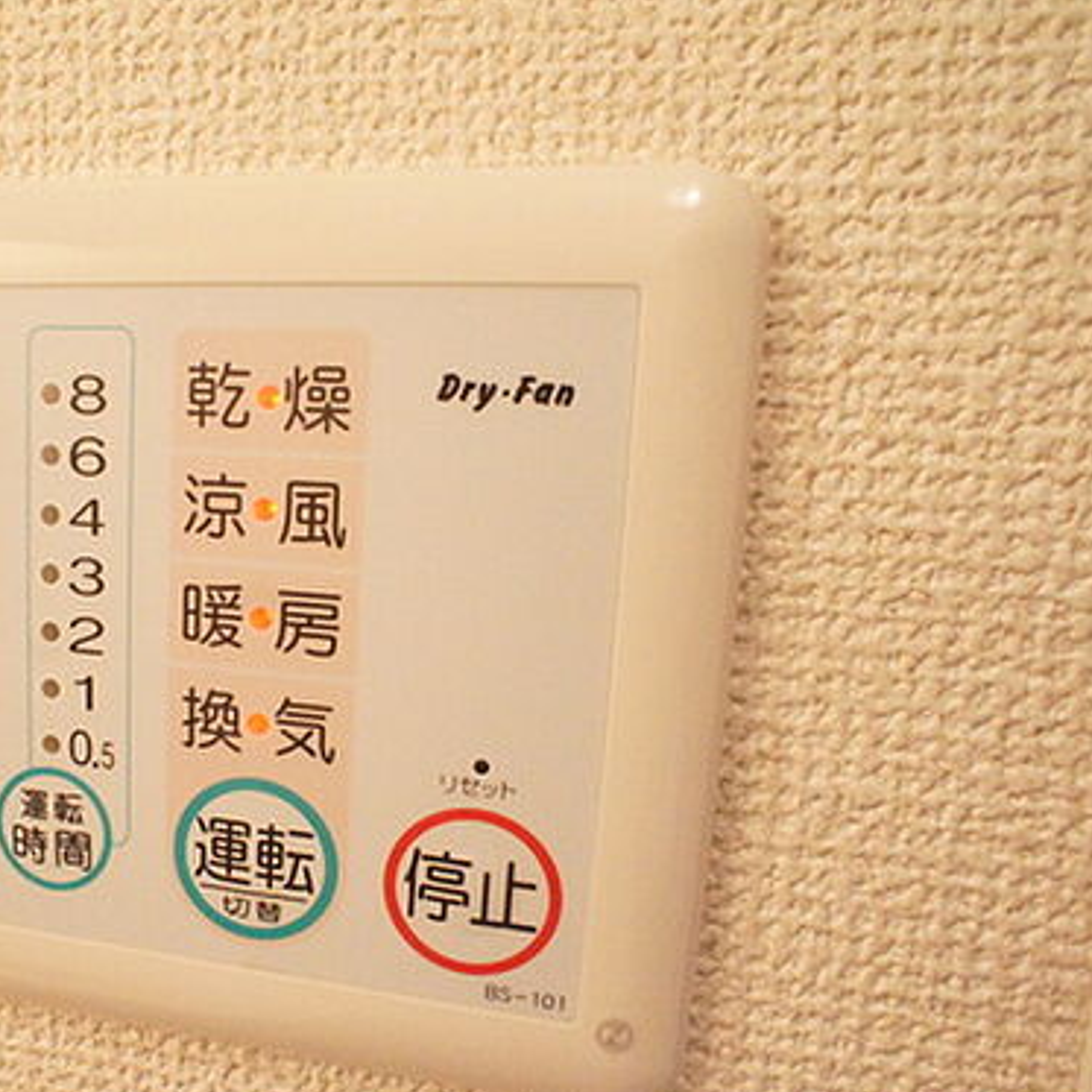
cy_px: 610
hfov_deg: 46.1
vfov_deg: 47.1
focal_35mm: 35
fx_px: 1249
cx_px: 325
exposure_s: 1/160
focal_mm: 16
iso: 6400
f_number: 6.3
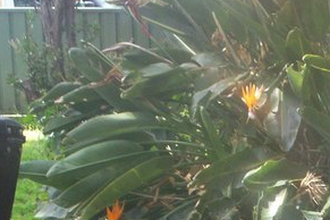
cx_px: 341
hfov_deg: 19.2
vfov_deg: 12.6
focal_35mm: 103
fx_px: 944
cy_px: 328
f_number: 4.5
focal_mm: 5.9
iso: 140
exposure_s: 1/64
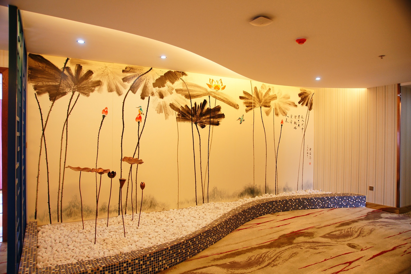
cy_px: 137
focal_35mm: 24
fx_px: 274
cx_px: 206
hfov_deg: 73.7
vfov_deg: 53.1
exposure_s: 1/20
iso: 250
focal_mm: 16
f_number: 3.5
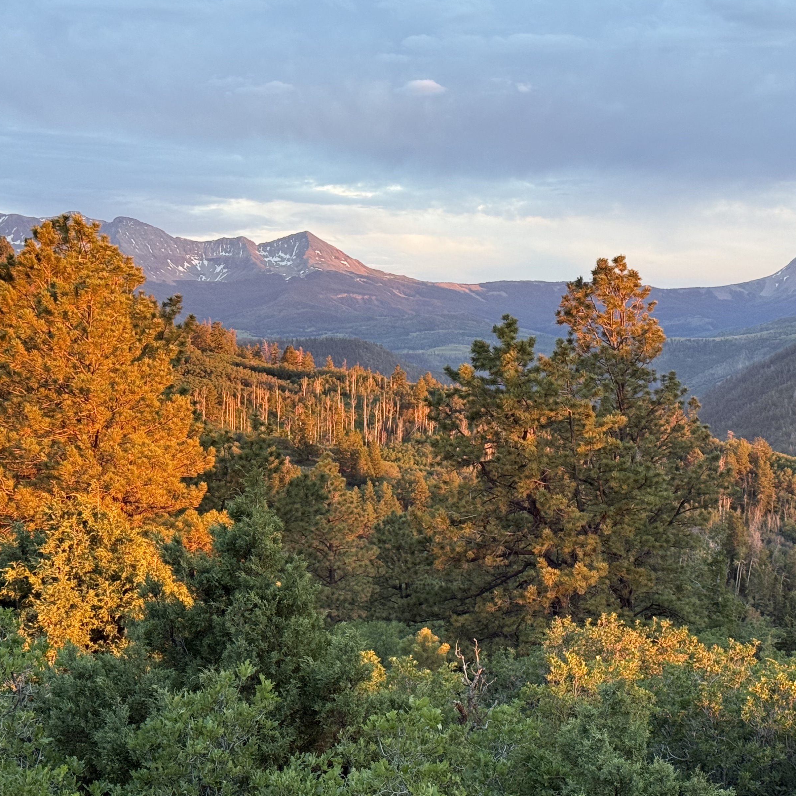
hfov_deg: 24.1
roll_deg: +0.7
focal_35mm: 71
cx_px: 573
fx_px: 1847
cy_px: 389
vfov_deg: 24.3
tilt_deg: -1.5
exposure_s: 1/71
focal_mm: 6.76
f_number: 1.78
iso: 100
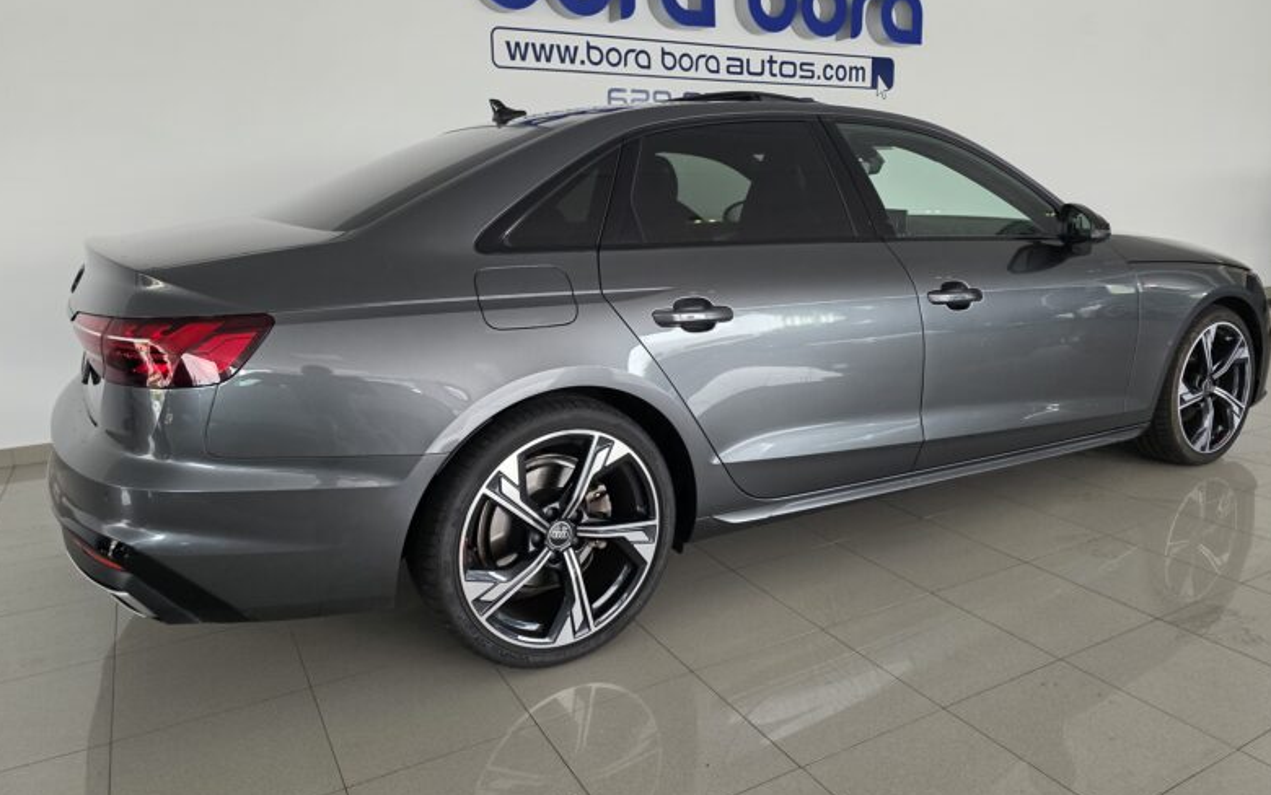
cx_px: 642
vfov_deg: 49.0
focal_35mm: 25
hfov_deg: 72.5
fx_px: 866
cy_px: 314
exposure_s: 1/180
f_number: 1.7
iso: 200
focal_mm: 6.3
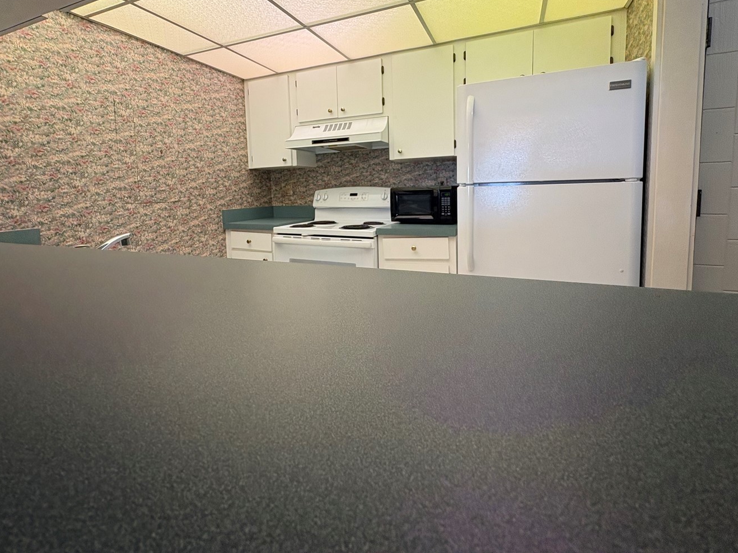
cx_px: 355
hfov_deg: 91.0
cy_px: 220
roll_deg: +2.3
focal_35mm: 17
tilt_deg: -4.2
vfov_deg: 73.9
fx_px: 362
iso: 160
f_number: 2.2
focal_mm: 2.22
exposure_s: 1/60
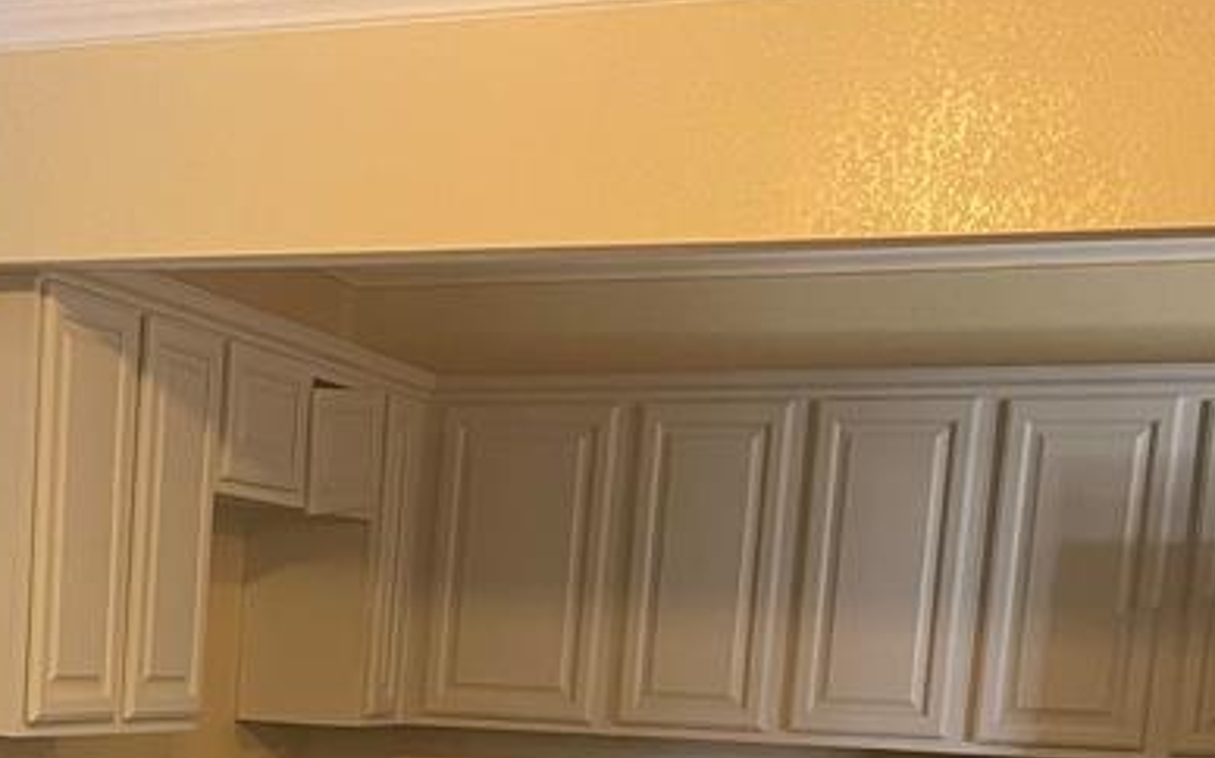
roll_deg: -3.2
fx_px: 2317
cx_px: 59
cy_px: 984
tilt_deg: -8.7
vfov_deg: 17.4
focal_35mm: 70
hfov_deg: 28.0
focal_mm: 5.1
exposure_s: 1/60
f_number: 1.6
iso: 500
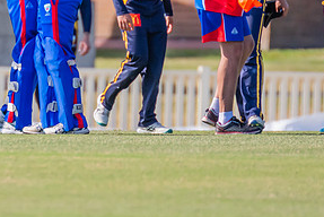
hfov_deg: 1.1
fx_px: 16955
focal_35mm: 1882
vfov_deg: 0.7
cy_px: -90
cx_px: 25
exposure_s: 1/2000
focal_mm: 600
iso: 640
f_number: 5.6
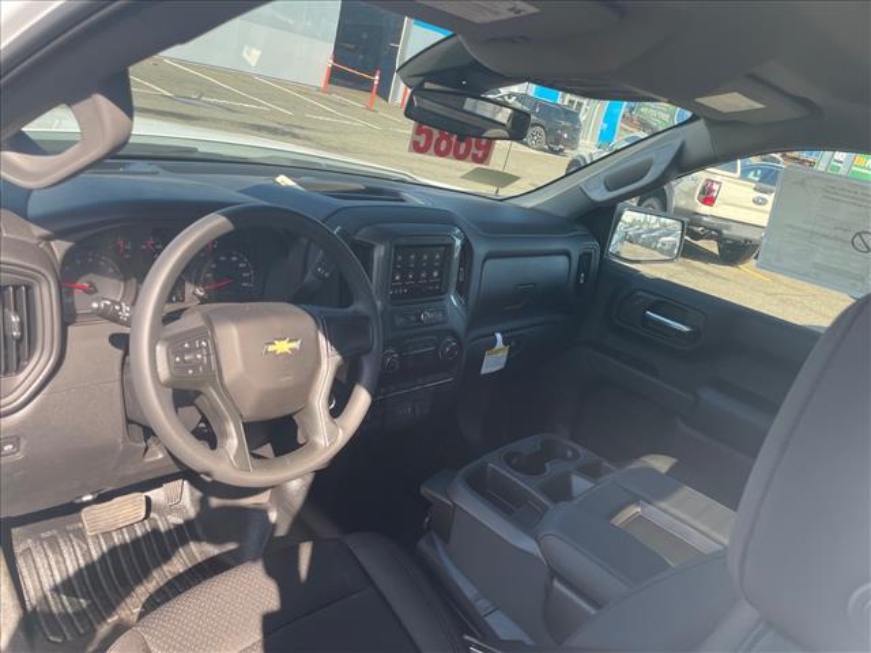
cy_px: 326
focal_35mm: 26
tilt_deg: -21.9
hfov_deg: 67.3
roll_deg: -14.8
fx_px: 654
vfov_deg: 53.1
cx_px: 436
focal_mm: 4.2
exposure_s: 1/220
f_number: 1.6
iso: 32
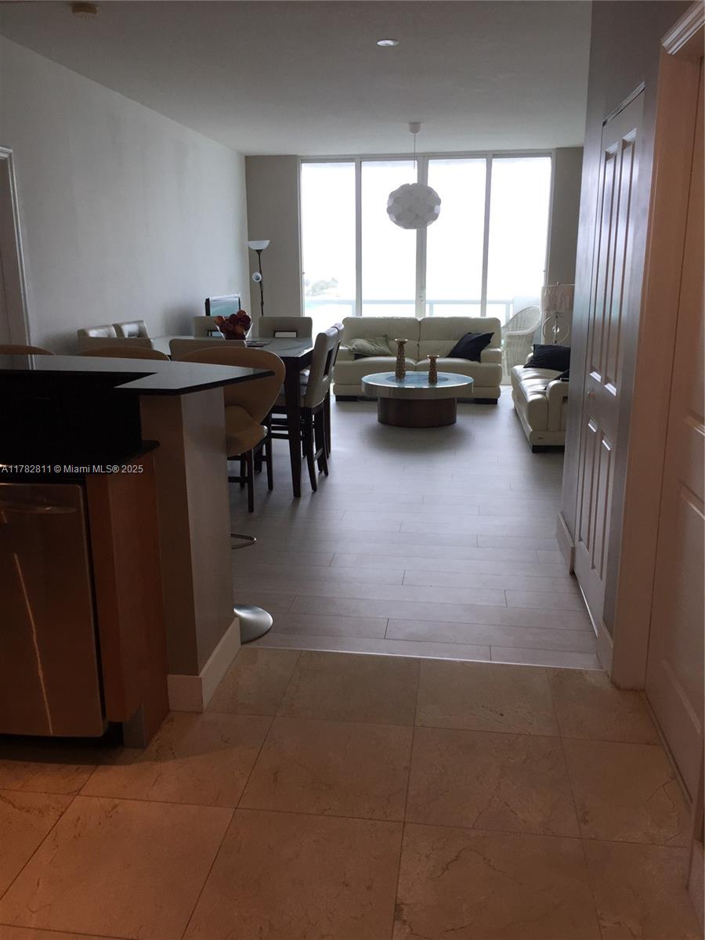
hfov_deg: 48.2
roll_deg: -1.3
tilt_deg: -13.2
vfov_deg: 61.7
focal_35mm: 29
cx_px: 352
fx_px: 787
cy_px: 470
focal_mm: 4.15
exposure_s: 1/120
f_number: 2.2
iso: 50
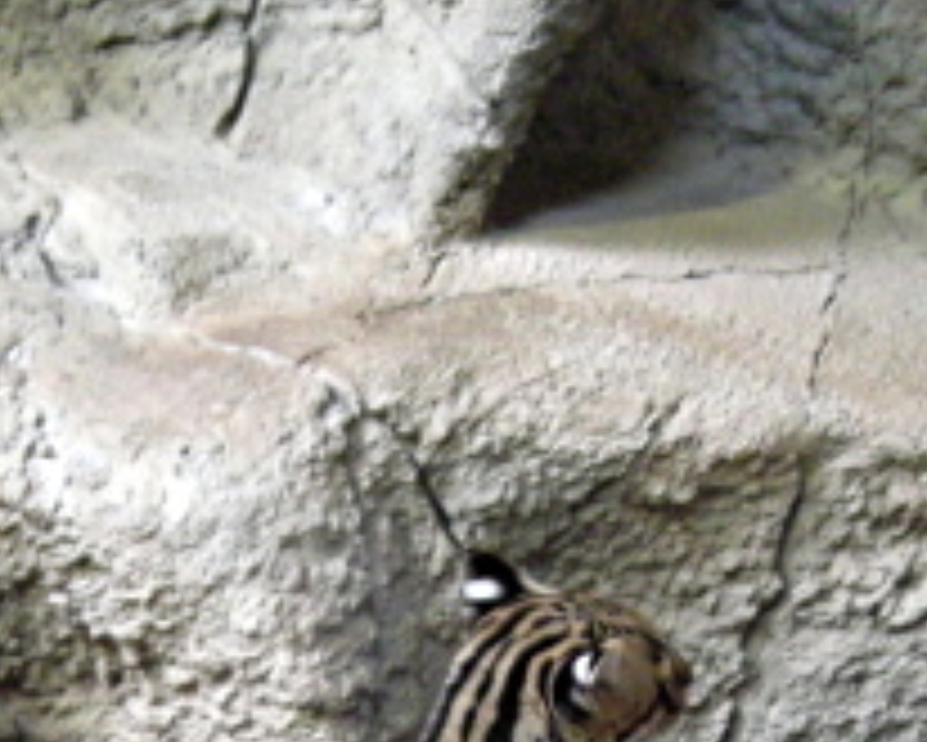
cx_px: 513
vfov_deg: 12.9
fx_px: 3157
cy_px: 998
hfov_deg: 16.7
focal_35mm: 115
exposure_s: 1/4
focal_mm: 6.3
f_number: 3.2
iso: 314
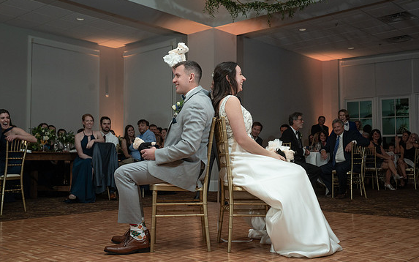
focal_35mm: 41
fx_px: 468
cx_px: 204
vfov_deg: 31.2
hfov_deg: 48.2
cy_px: 130
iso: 2000
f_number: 5.6
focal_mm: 38
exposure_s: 1/250
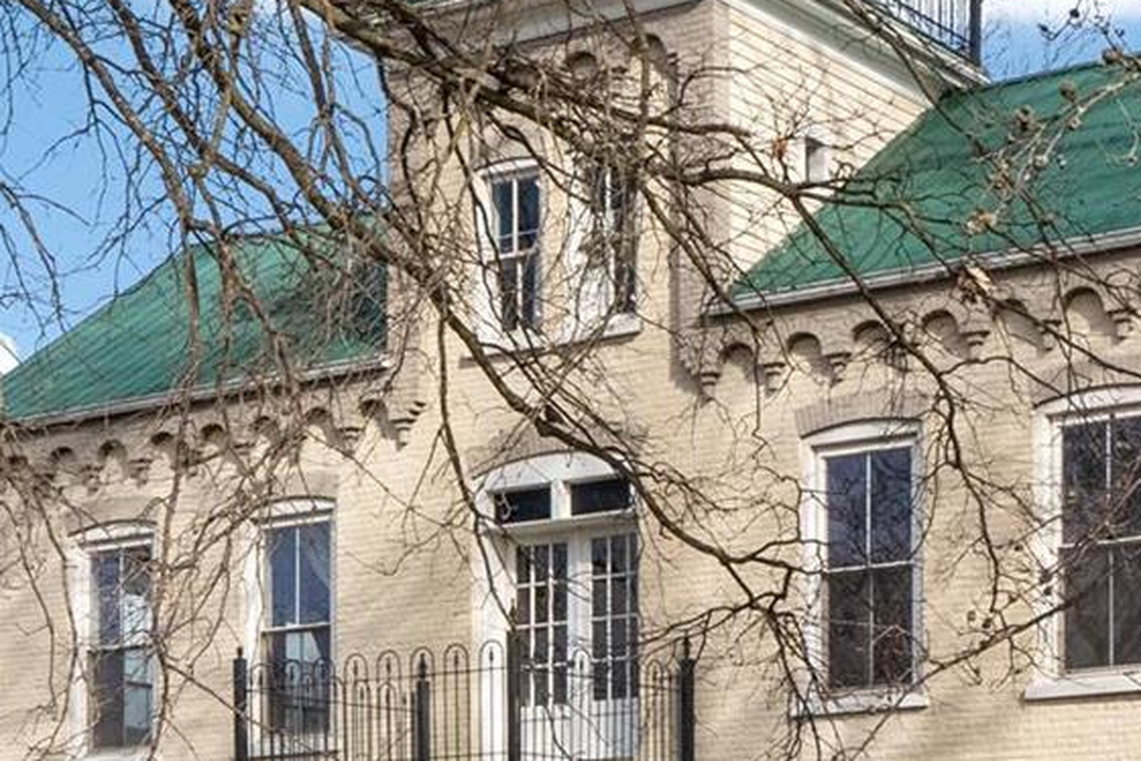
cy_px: 700
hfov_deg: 21.0
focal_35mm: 97
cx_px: 732
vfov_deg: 14.0
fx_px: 3074
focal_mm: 17
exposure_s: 1/500
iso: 400
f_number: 10
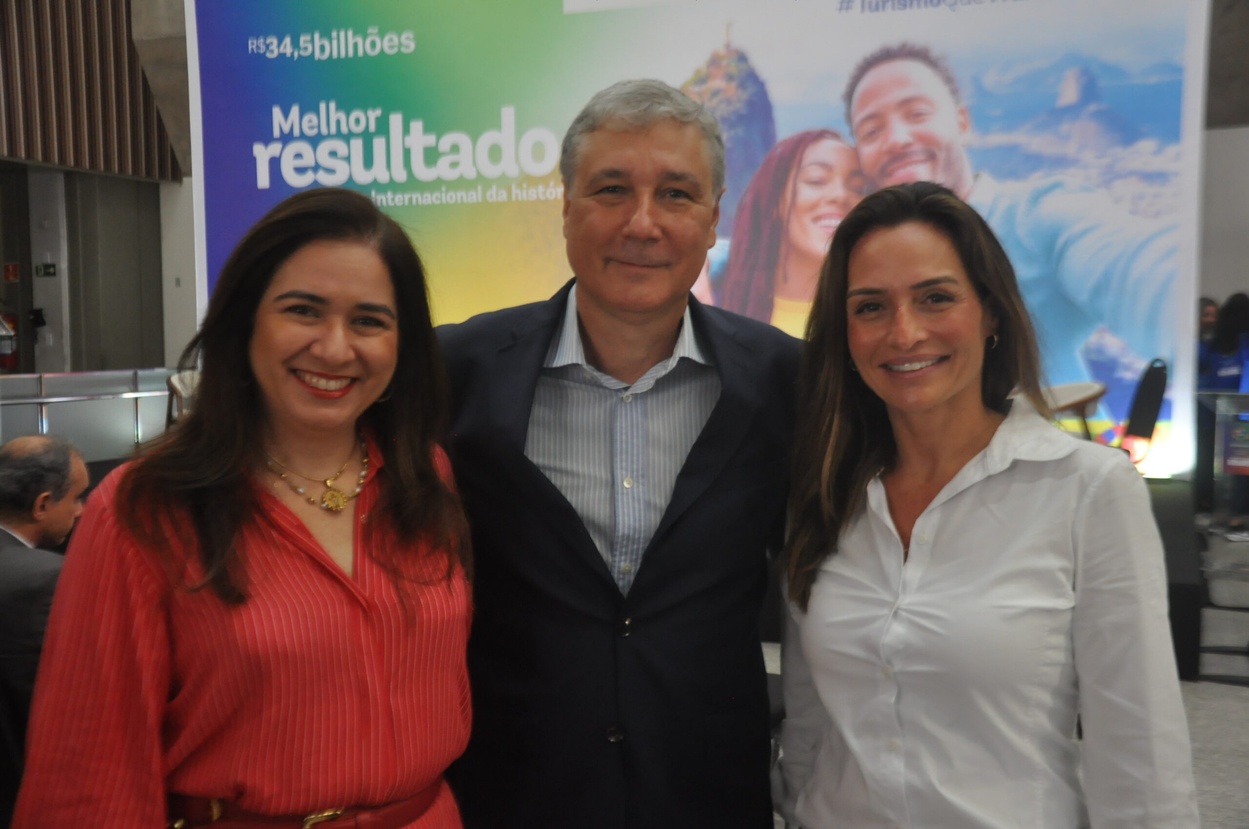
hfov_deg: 49.6
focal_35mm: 39
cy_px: 414
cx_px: 624
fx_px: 1351
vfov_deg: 34.1
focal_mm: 26
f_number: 4
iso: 1250
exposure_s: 1/100
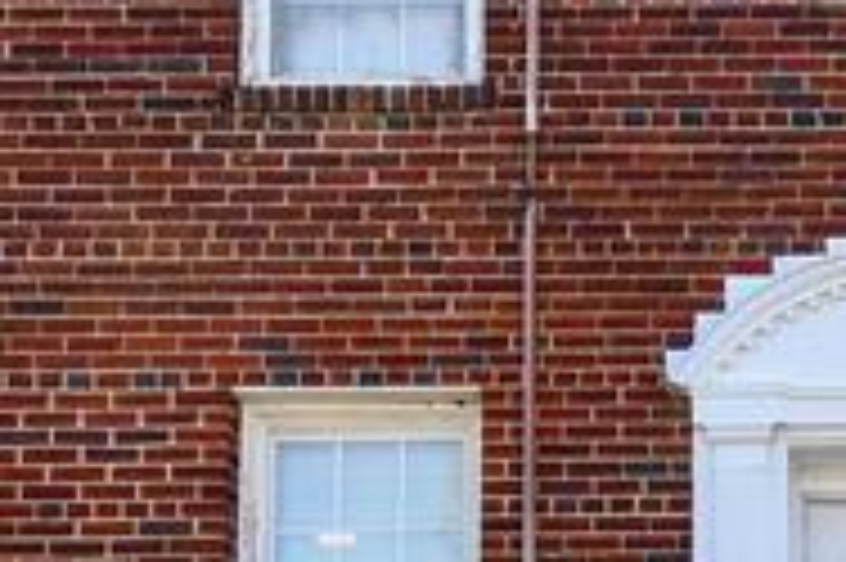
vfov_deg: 13.5
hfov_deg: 19.9
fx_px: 2301
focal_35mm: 98
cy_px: 704
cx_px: 932
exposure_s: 1/250
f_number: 5.6
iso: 200
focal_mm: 12
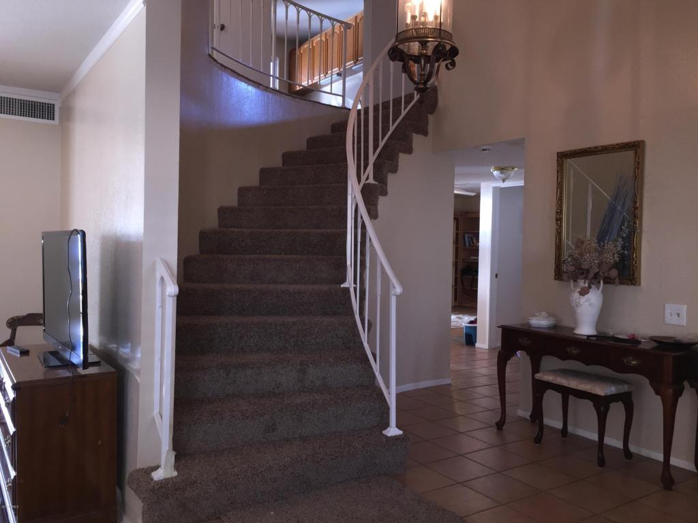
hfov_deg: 61.7
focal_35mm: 29
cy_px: 262
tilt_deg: -0.6
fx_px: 585
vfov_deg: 48.2
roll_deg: -2.4
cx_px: 349
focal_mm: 4.15
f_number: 2.2
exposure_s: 1/30
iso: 80
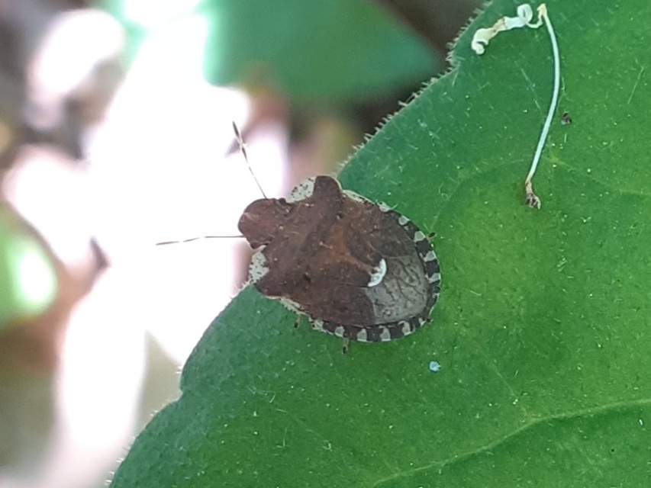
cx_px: 326
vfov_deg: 51.4
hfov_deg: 65.3
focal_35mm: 27
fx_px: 508
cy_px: 244
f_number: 1.9
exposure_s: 1/50
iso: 80
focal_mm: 3.6
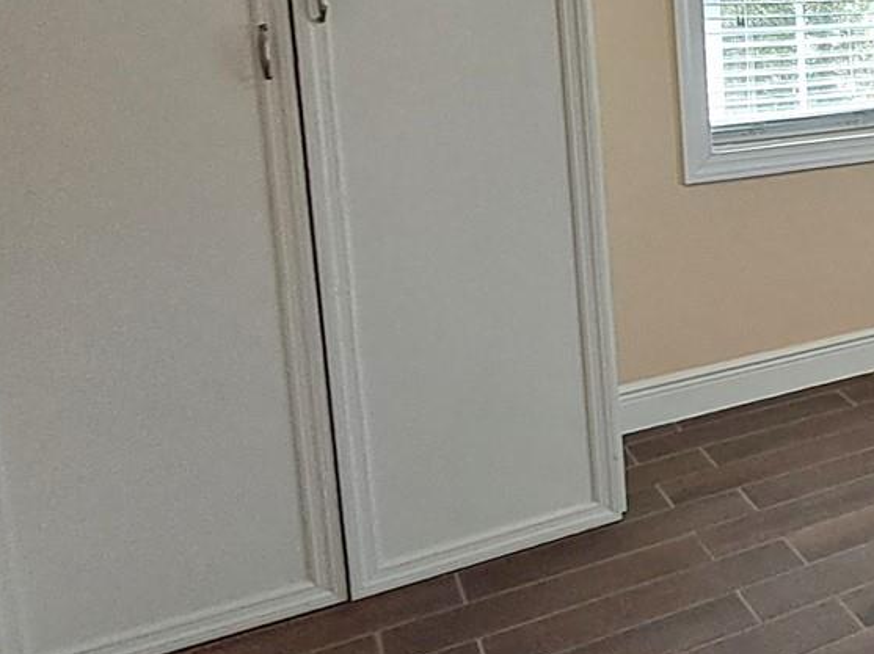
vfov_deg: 30.4
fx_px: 1161
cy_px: 97
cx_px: 1216
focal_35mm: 46
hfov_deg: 29.9
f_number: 2.2
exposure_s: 1/100
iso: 64
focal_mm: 1.64
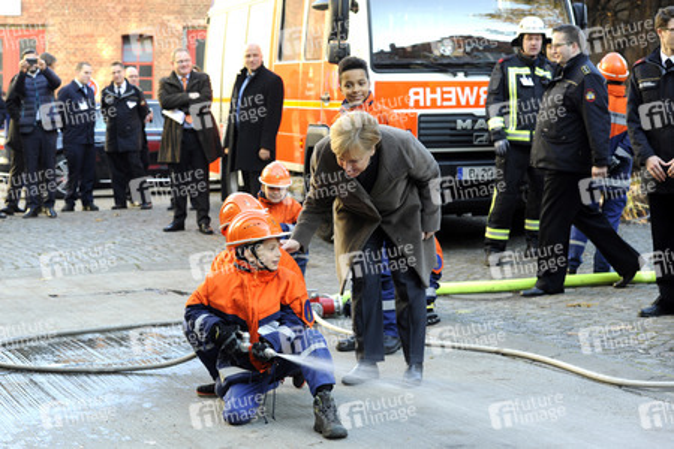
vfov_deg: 19.5
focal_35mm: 70
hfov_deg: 28.8
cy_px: 224
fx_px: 1310
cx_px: 337
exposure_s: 1/200
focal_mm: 70
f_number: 5
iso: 640
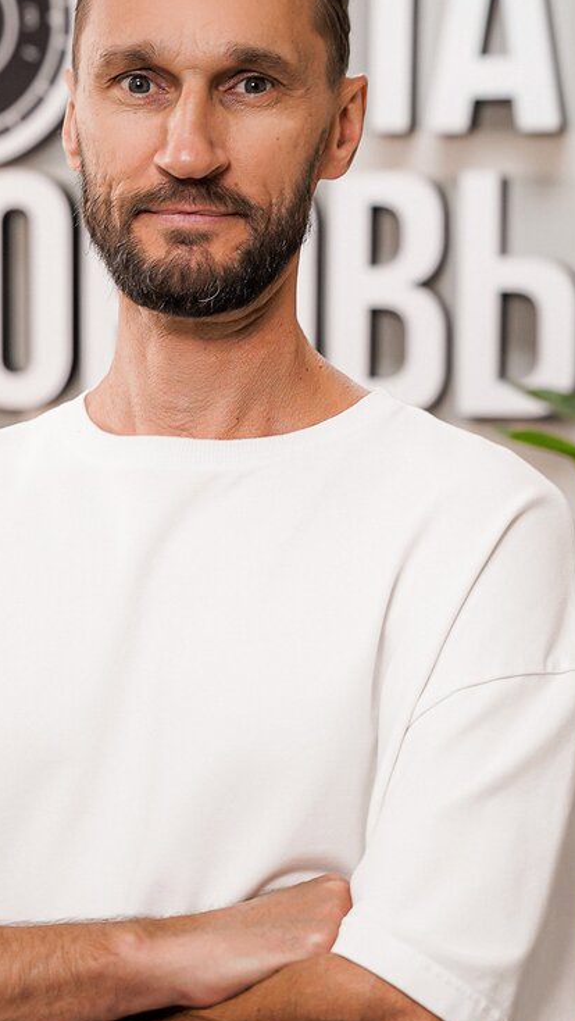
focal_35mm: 109
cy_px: 482
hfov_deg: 11.1
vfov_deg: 19.5
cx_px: 197
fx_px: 2963
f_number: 2.8
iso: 400
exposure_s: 1/100
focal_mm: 51.2
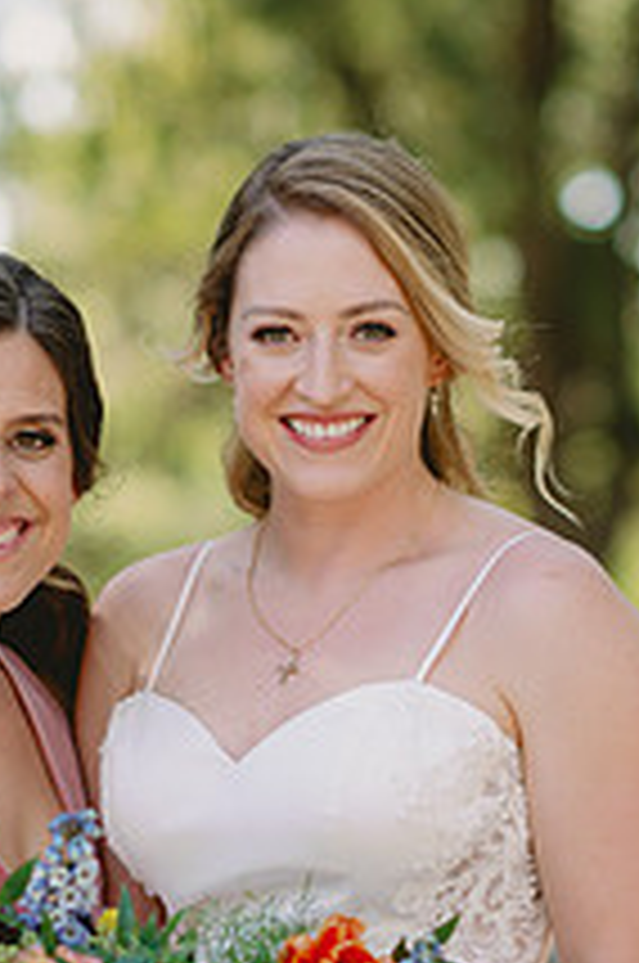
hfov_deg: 7.6
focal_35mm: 179
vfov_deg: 11.4
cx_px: 205
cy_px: 896
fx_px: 4781
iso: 100
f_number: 2.2
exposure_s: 1/640
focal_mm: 85
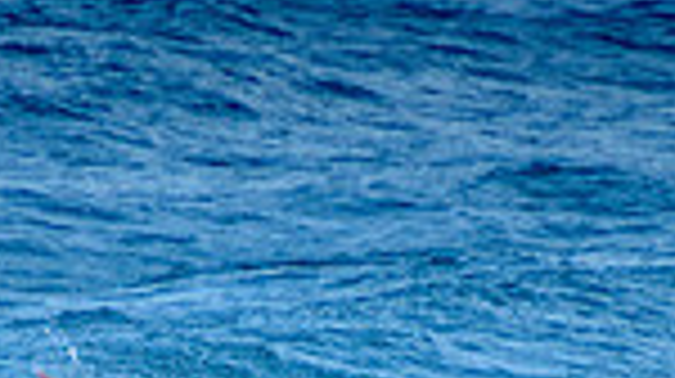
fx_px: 35490
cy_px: 638
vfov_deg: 0.6
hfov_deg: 1.1
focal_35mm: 1985
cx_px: 277
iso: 560
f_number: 5.6
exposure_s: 1/1250
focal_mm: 400
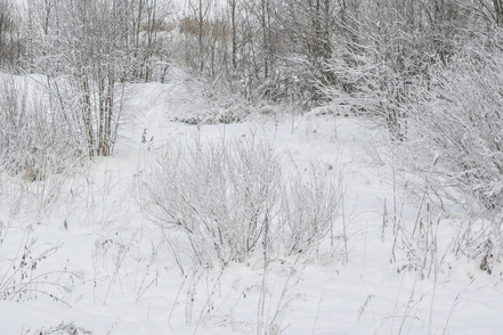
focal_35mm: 136
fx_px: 1900
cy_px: -115
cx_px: 27
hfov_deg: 14.9
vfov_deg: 9.9
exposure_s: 1/500
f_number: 6.3
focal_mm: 40
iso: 400
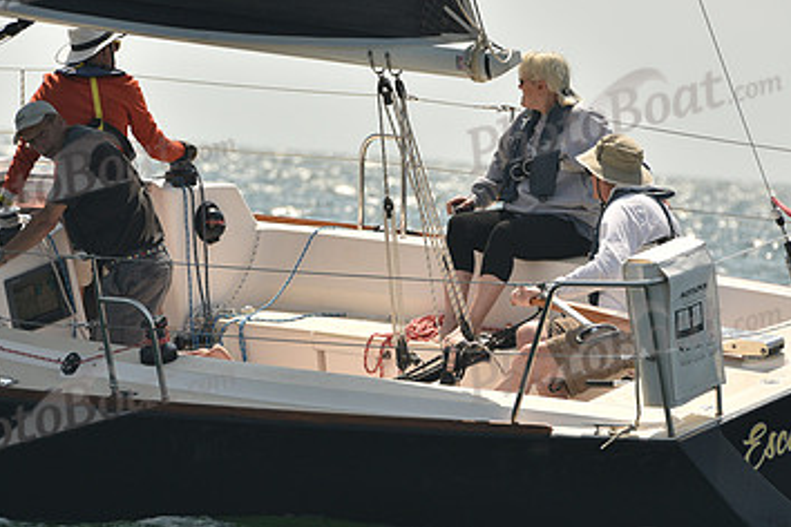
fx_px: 7206
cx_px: 353
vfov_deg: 4.2
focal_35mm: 328
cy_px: 262
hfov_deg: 6.3
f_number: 6.3
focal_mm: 200
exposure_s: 1/1000
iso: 320
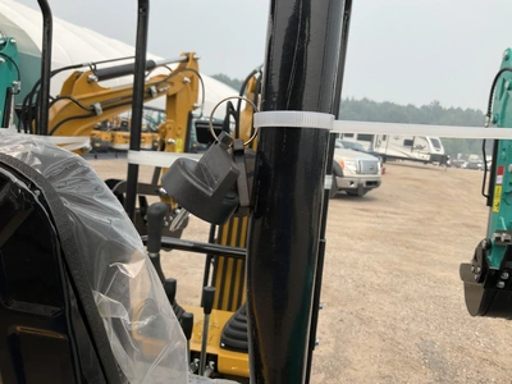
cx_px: 256
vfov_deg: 48.2
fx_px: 429
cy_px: 192
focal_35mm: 29
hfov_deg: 61.7
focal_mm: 3
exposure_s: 1/1451
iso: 25
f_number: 1.8
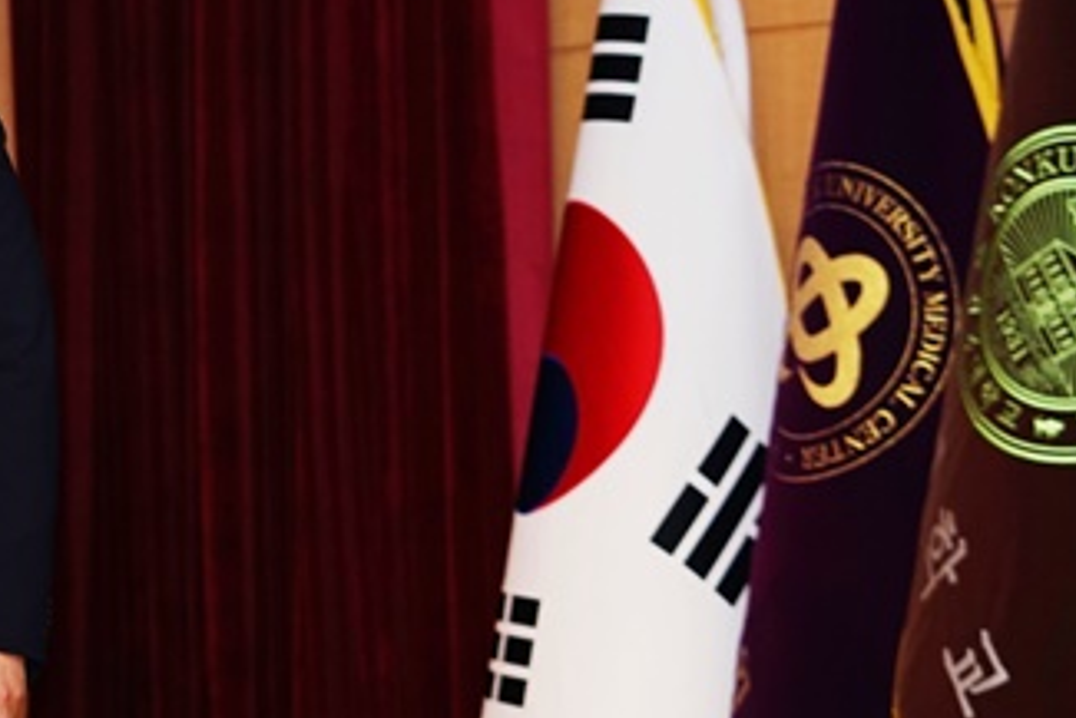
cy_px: 240
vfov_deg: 6.6
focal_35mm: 209
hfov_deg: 9.8
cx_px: -43
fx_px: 6249
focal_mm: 85
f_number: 3.5
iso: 400
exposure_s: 1/100
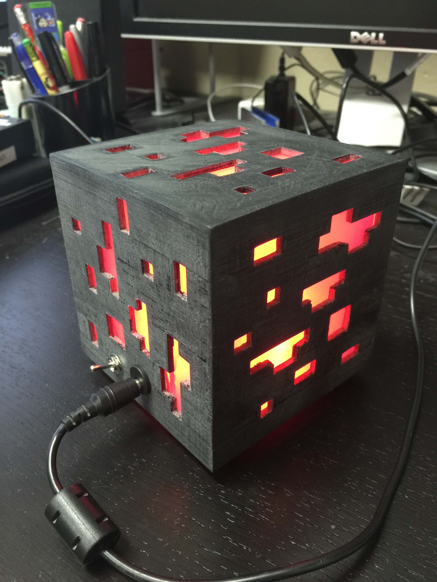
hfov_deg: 48.2
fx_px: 488
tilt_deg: -30.6
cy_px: 291
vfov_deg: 61.7
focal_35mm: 29
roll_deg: -0.3
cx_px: 218
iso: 125
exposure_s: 1/8
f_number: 2.2
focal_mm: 4.15
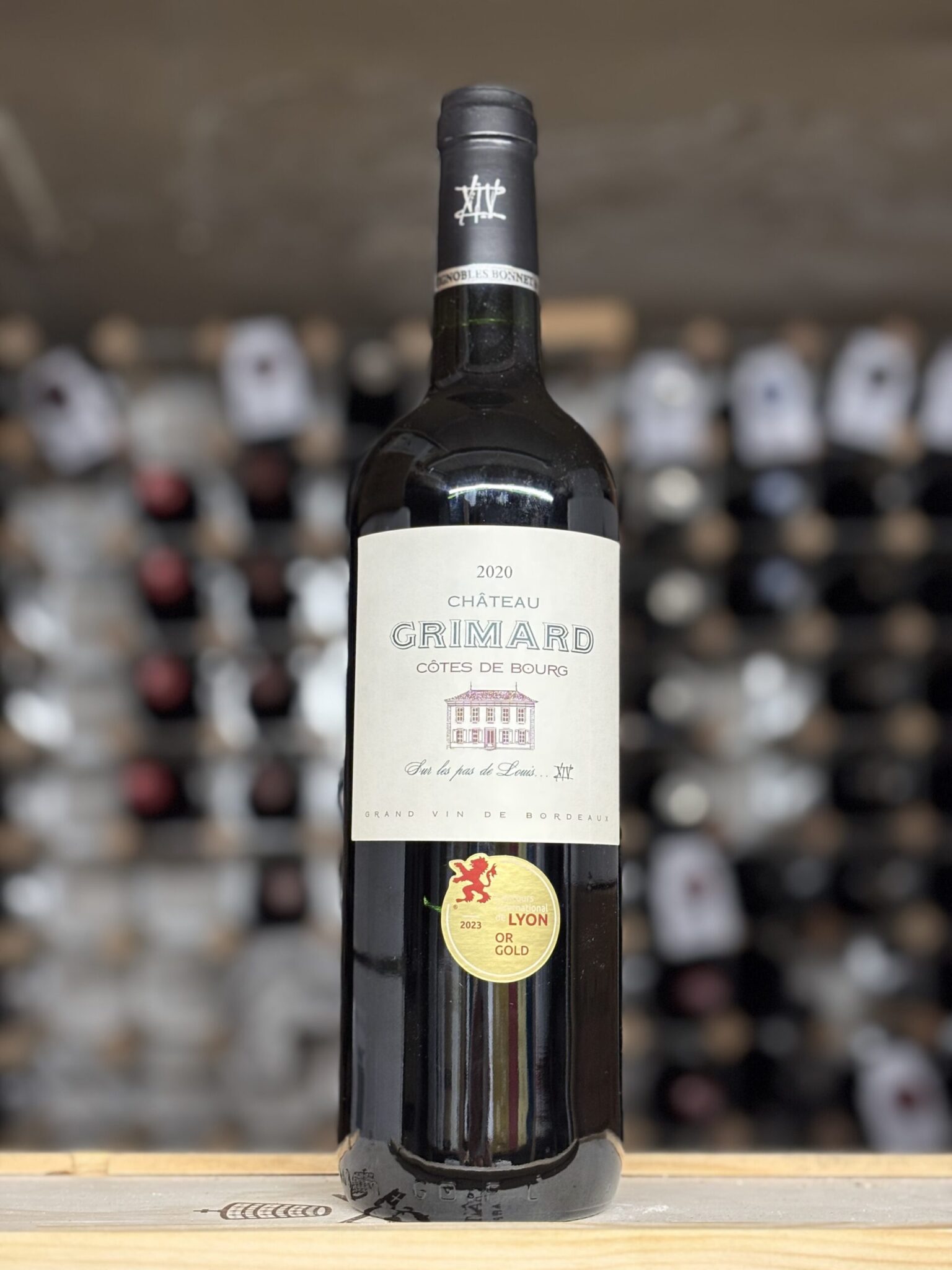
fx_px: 1907
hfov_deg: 28.0
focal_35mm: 52
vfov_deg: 36.8
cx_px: 476
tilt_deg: +7.0
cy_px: 635
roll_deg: +1.4
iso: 125
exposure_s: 1/50
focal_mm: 5.96
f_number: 1.6
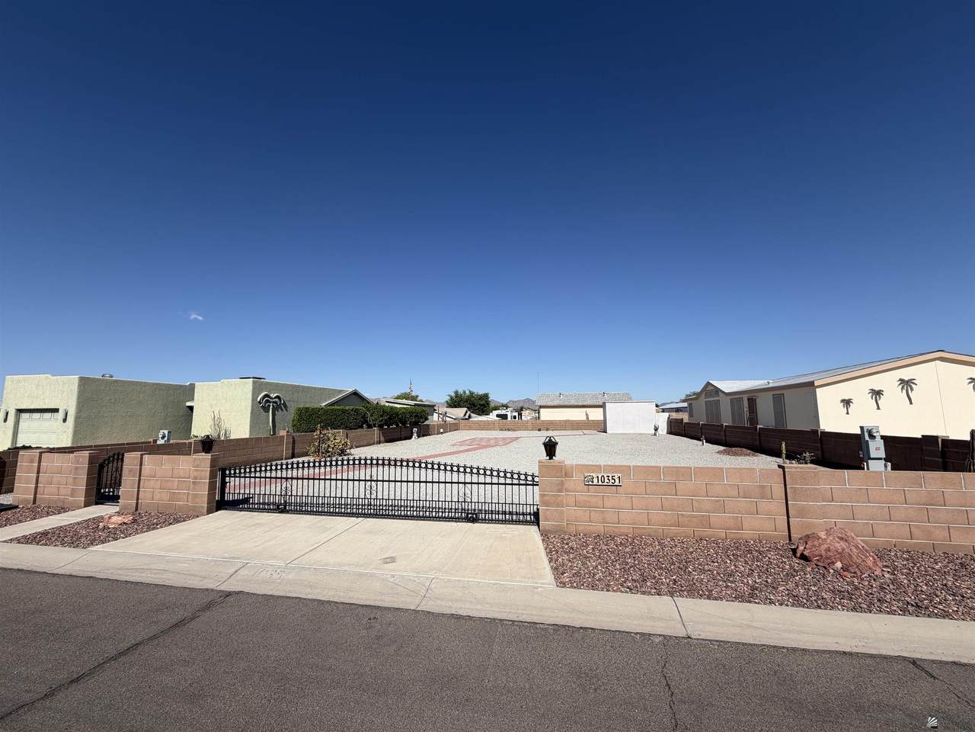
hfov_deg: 102.1
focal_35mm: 14
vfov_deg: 85.7
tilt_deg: +7.0
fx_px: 394
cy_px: 366
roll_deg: +1.1
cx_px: 488
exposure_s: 1/1497
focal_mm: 2.22
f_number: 2.2
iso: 20
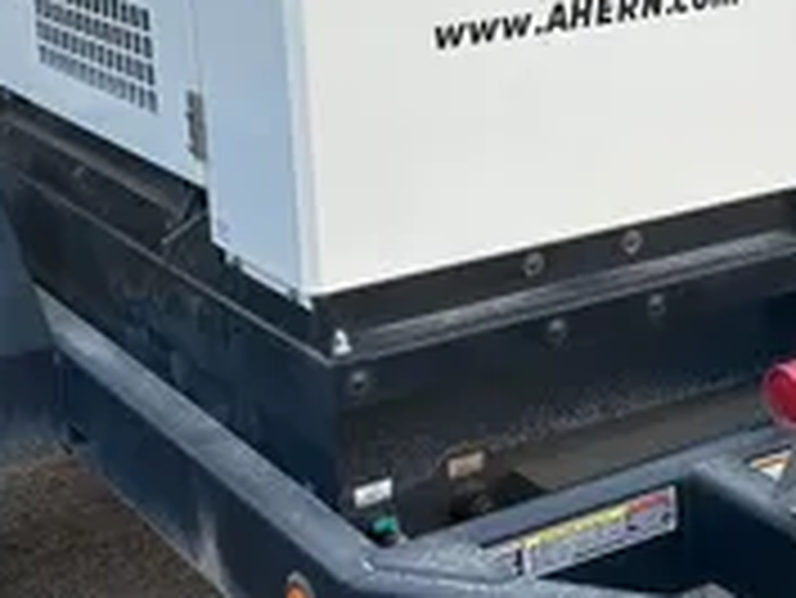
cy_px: 110
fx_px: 1864
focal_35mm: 81
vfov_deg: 18.1
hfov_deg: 23.8
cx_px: 625
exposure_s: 1/186
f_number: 1.5
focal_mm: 5.7
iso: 40
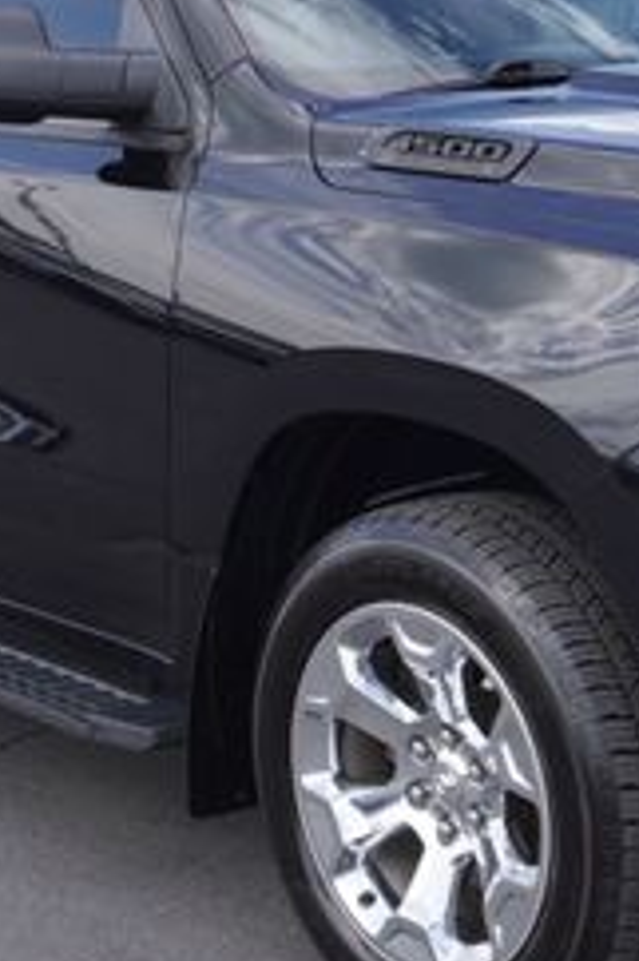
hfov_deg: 16.3
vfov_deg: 24.4
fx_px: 2221
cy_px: 465
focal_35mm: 83
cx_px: 413
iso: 100
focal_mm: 21
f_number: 6.3
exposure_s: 1/160
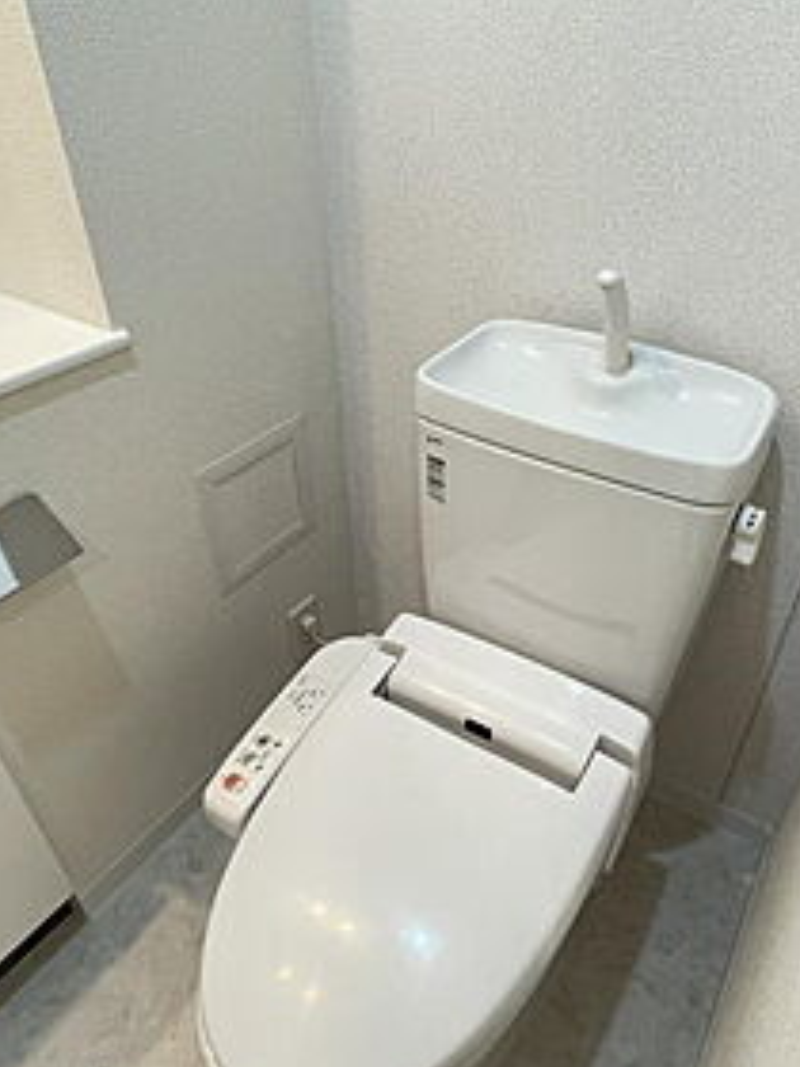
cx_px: 465
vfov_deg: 71.6
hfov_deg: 56.5
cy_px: 534
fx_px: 740
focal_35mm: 24
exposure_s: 1/50
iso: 200
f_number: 2.4
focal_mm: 1.55
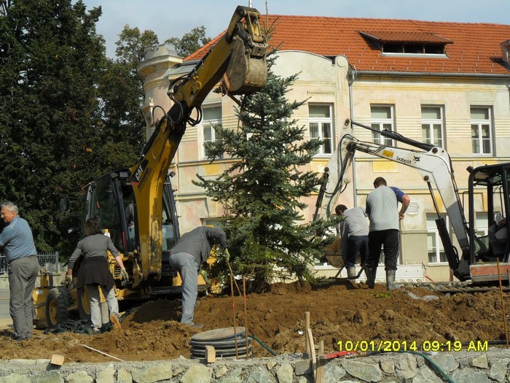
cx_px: 255
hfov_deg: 30.7
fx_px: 928
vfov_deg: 23.3
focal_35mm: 63
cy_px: 192
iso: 100
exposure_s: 1/750
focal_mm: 11.2
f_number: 5.6
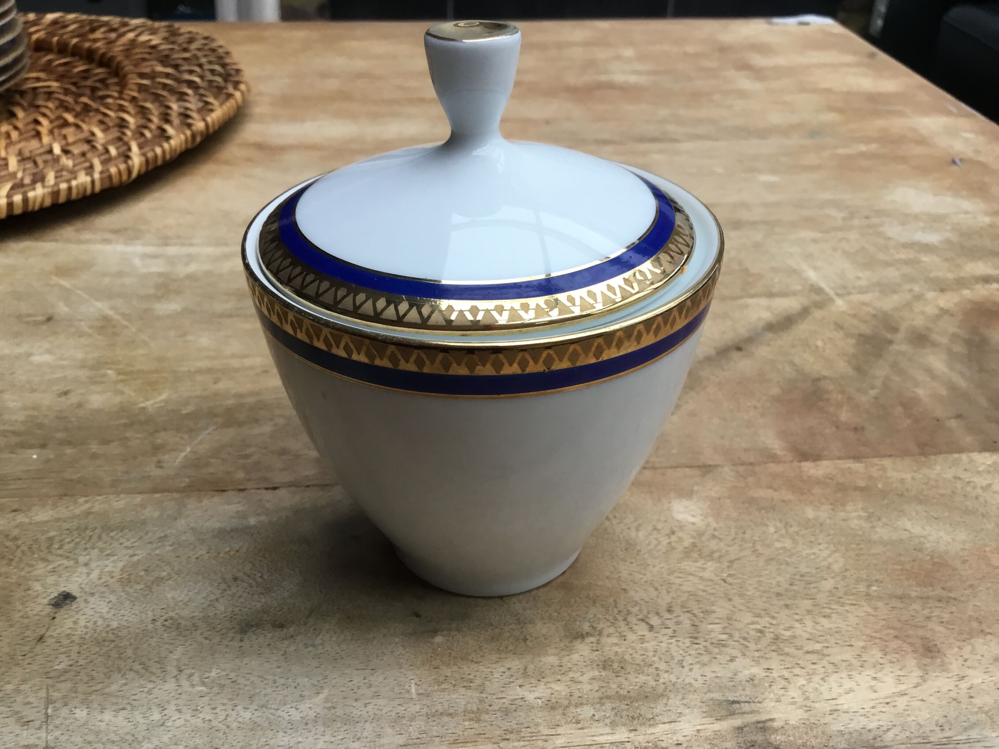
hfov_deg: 58.4
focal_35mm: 31
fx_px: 895
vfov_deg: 45.4
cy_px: 374
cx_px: 500
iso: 32
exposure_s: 1/33
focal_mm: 3.3
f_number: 2.4
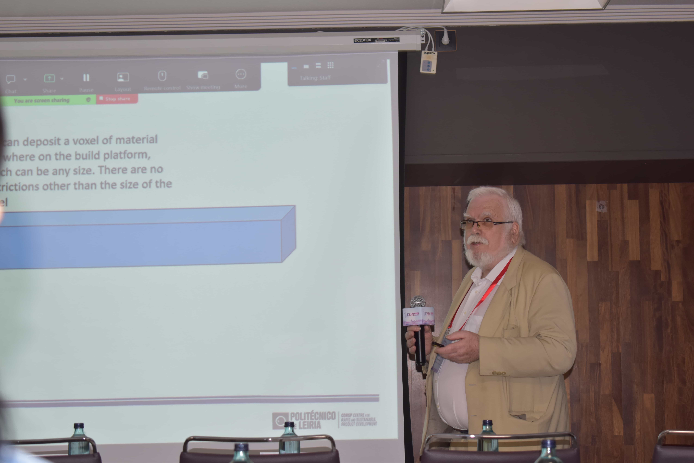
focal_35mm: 82
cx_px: 347
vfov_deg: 16.6
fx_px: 1590
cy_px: 232
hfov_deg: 24.6
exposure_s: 1/40
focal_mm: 55
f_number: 5.6
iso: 400
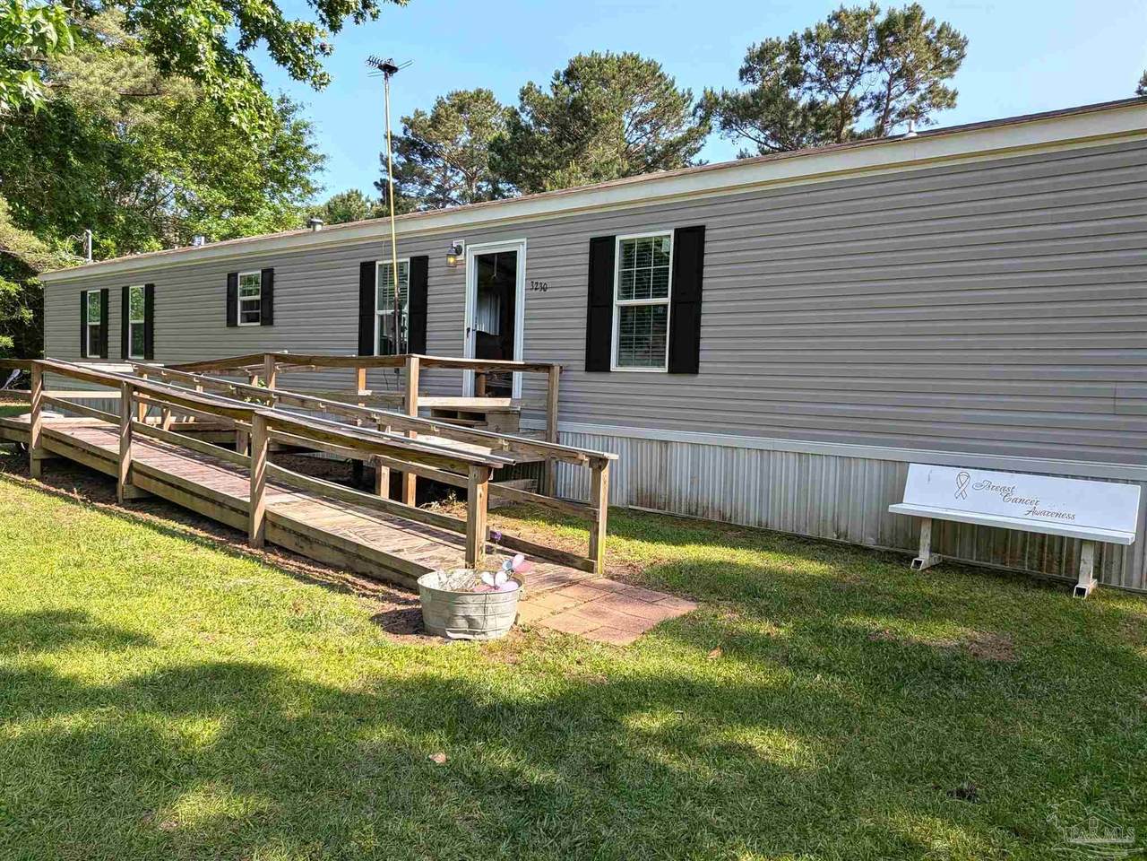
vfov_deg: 56.8
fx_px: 795
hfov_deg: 71.6
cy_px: 430
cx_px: 574
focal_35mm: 24
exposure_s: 1/1232
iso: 29
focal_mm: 4.53
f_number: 1.7
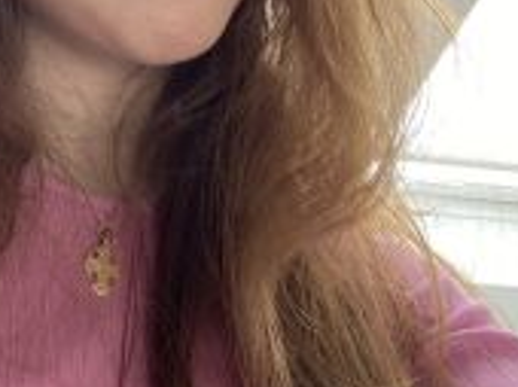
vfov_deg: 23.1
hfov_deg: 30.3
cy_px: 14
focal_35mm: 61
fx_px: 912
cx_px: 52
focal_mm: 2.71
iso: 125
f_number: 2.2
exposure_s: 1/60
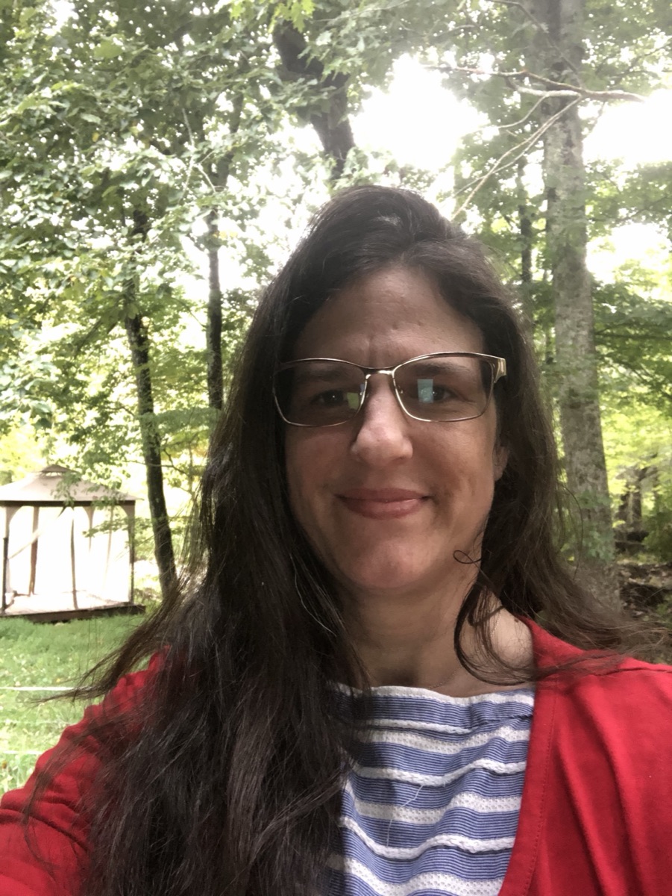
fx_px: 828
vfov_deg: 56.8
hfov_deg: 44.2
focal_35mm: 32
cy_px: 448
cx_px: 336
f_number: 2.2
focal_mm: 2.87
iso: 250
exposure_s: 1/60
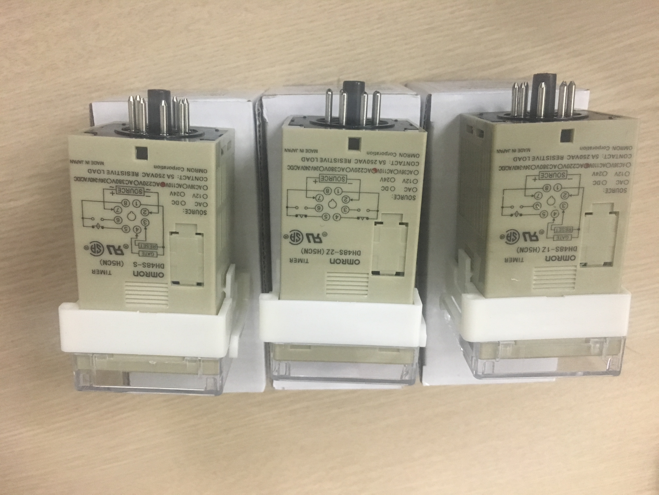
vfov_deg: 48.2
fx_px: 552
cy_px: 248
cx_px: 330
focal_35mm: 29
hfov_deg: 61.7
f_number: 2.2
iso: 250
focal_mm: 4.15
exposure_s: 1/17
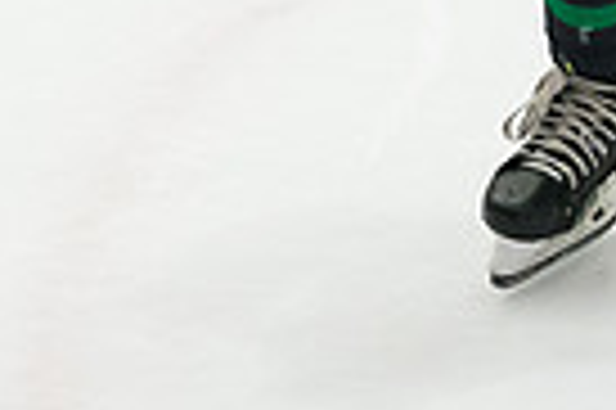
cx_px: 625
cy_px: -421
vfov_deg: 2.9
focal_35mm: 464
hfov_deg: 4.4
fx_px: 7930
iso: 2000
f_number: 2.8
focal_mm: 52
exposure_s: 1/1250
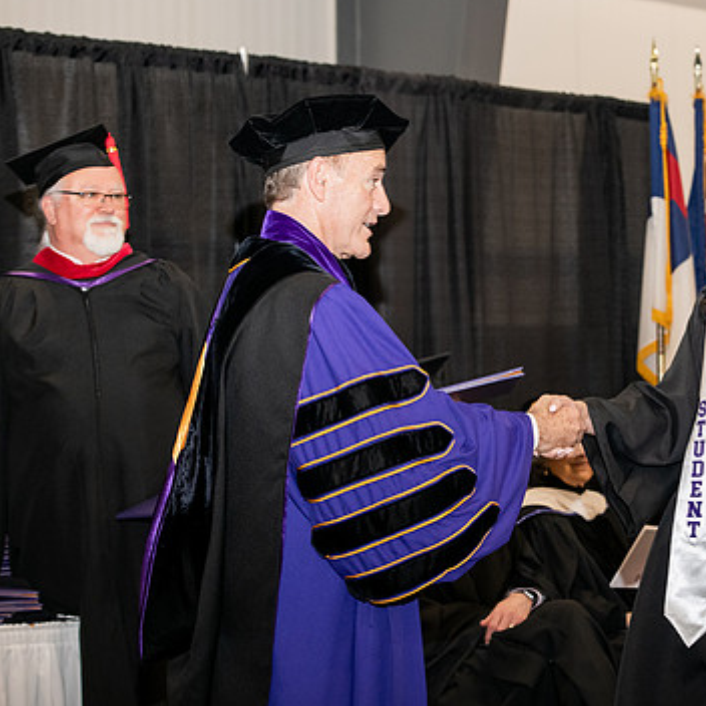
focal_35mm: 98
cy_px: 326
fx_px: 2261
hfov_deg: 17.6
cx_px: 578
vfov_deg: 17.7
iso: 2000
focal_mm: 70
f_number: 5
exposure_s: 1/200
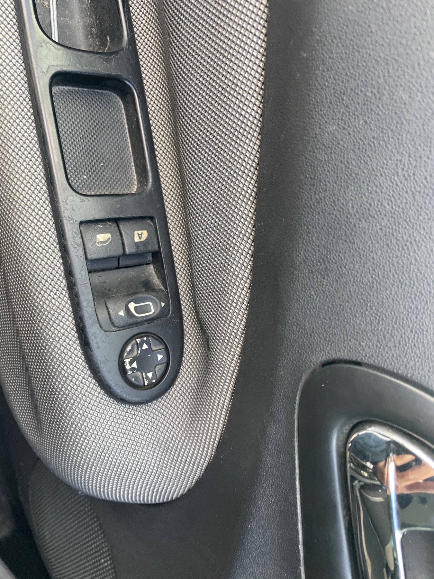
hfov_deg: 53.1
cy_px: 290
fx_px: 435
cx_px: 217
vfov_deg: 67.3
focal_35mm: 26
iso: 125
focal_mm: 4.2
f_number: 1.6
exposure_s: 1/121
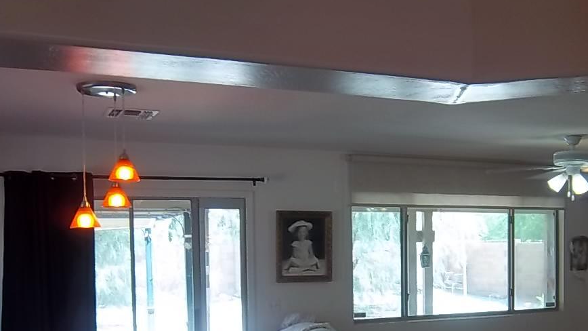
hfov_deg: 44.9
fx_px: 702
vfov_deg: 26.0
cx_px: 385
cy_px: 273
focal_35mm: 45
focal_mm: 5.05
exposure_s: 1/40
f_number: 3.5
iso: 64
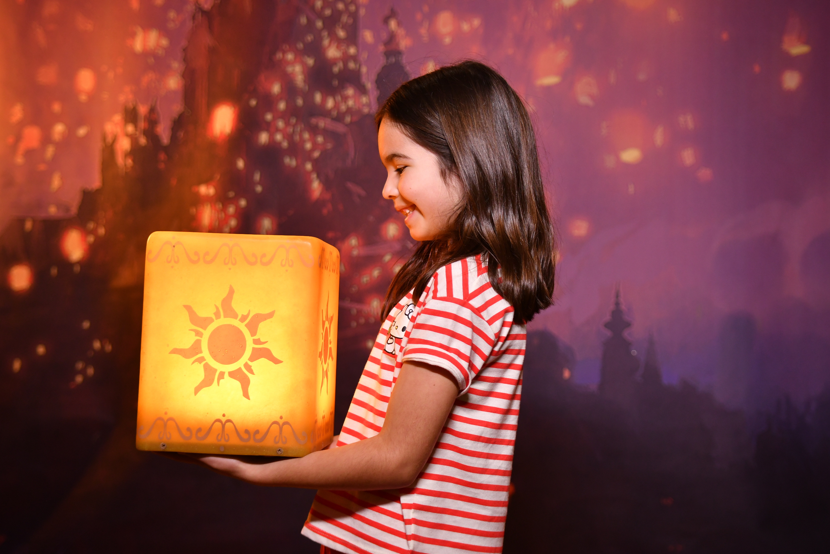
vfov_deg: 27.5
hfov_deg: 40.3
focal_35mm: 49
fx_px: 1130
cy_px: 275
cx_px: 412
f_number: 2.8
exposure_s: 1/125
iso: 640
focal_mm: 32
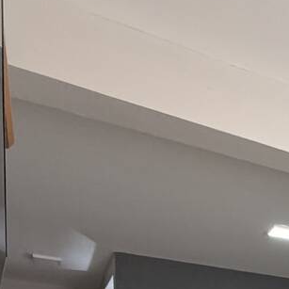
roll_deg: +0.0
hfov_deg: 23.1
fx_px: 548
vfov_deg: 23.6
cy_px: 434
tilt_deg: -2.6
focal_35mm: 58
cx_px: 448
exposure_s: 1/121
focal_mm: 2.22
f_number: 2.2
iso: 200
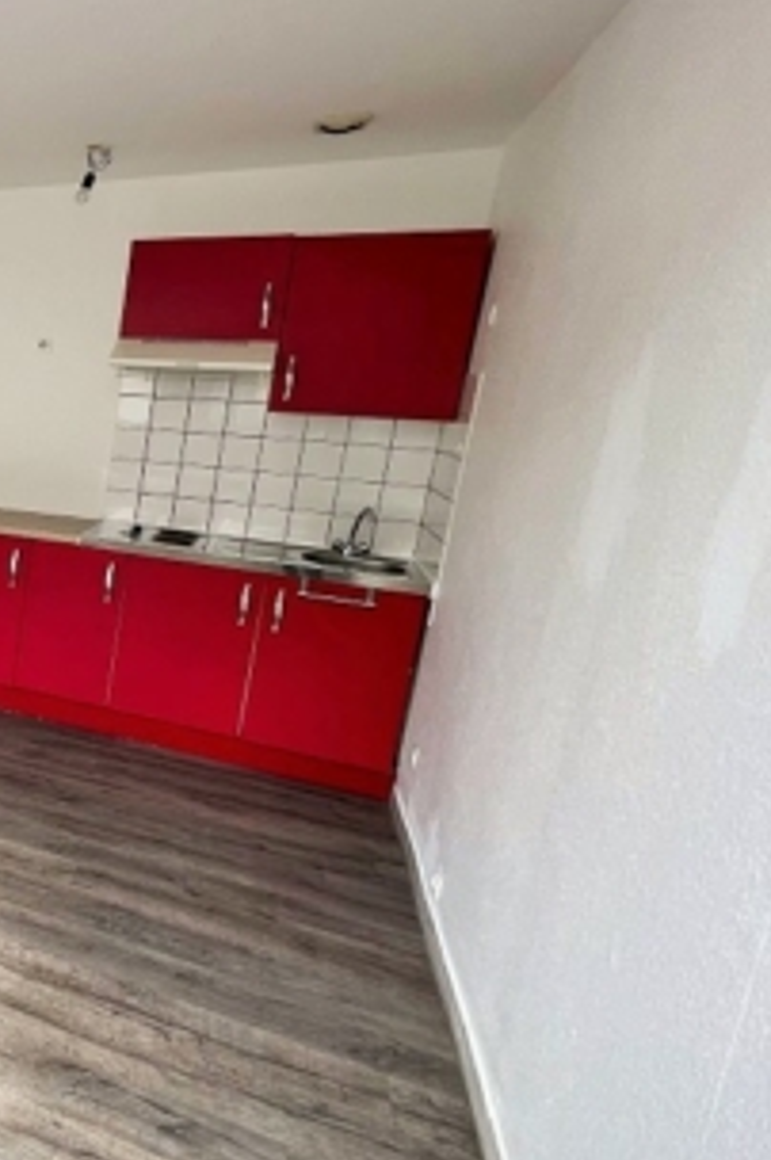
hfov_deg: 32.4
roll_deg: -2.9
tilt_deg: -9.0
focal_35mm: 26
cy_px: 538
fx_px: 837
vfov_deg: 69.4
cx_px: -298
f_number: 1.8
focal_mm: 1.57
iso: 50
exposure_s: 1/99
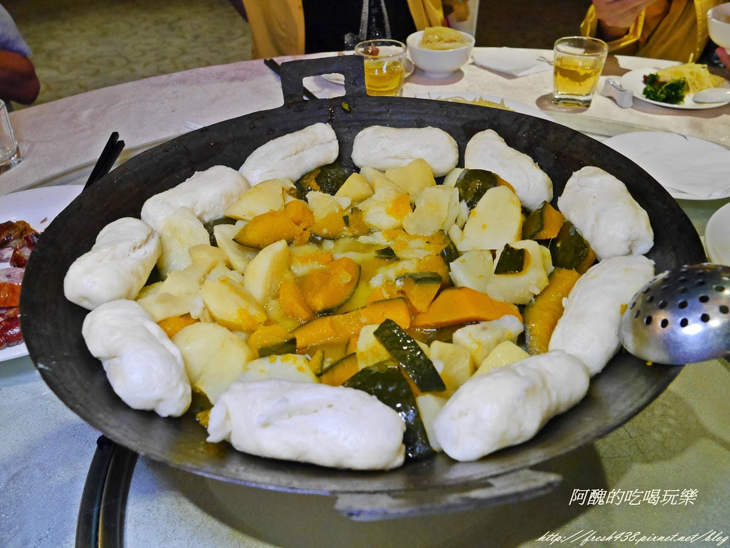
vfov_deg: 44.2
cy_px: 274
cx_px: 365
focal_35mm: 32
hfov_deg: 56.8
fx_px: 675
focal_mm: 16
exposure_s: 1/15
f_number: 5.6
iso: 1250
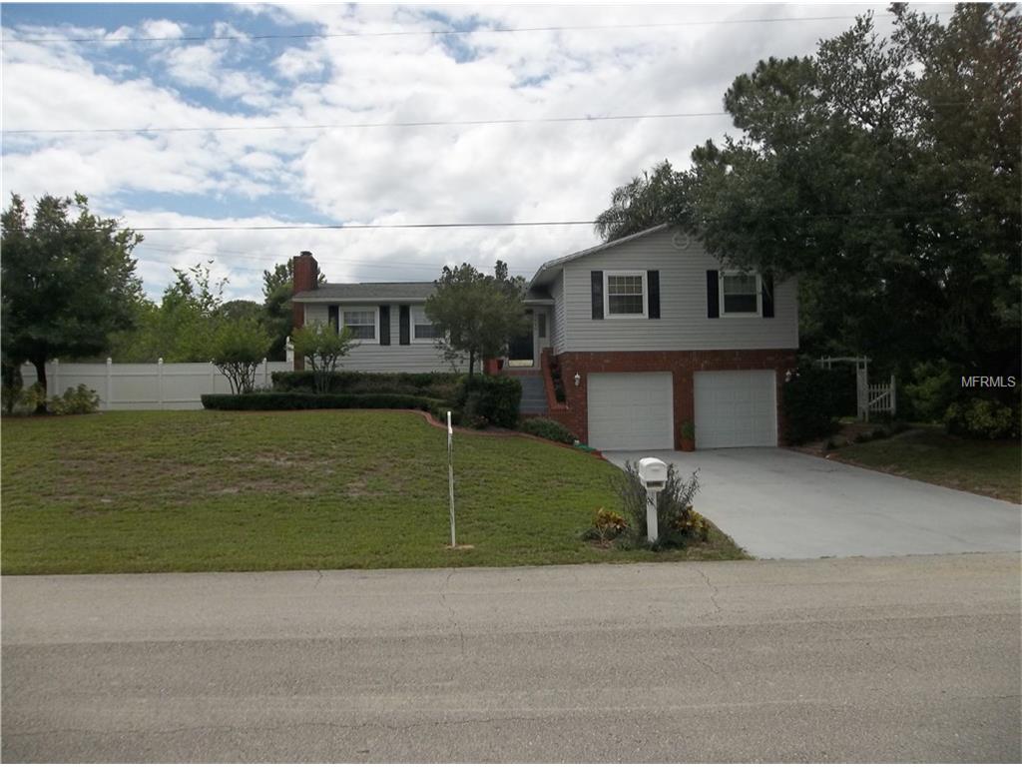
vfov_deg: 51.4
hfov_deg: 65.3
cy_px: 384
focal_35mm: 27
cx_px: 511
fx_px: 797
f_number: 8.9
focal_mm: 4.9
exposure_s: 1/320
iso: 80
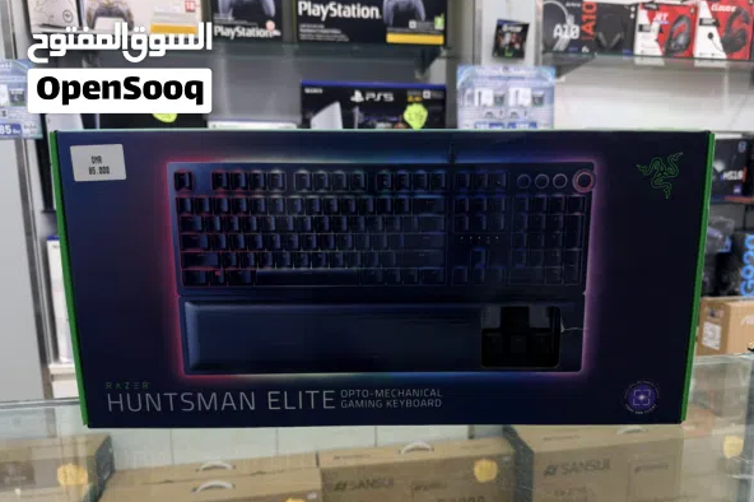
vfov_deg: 47.6
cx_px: 404
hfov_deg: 67.3
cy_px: 297
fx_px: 565
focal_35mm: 27
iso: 64
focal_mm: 6.76
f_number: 1.78
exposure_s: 1/100
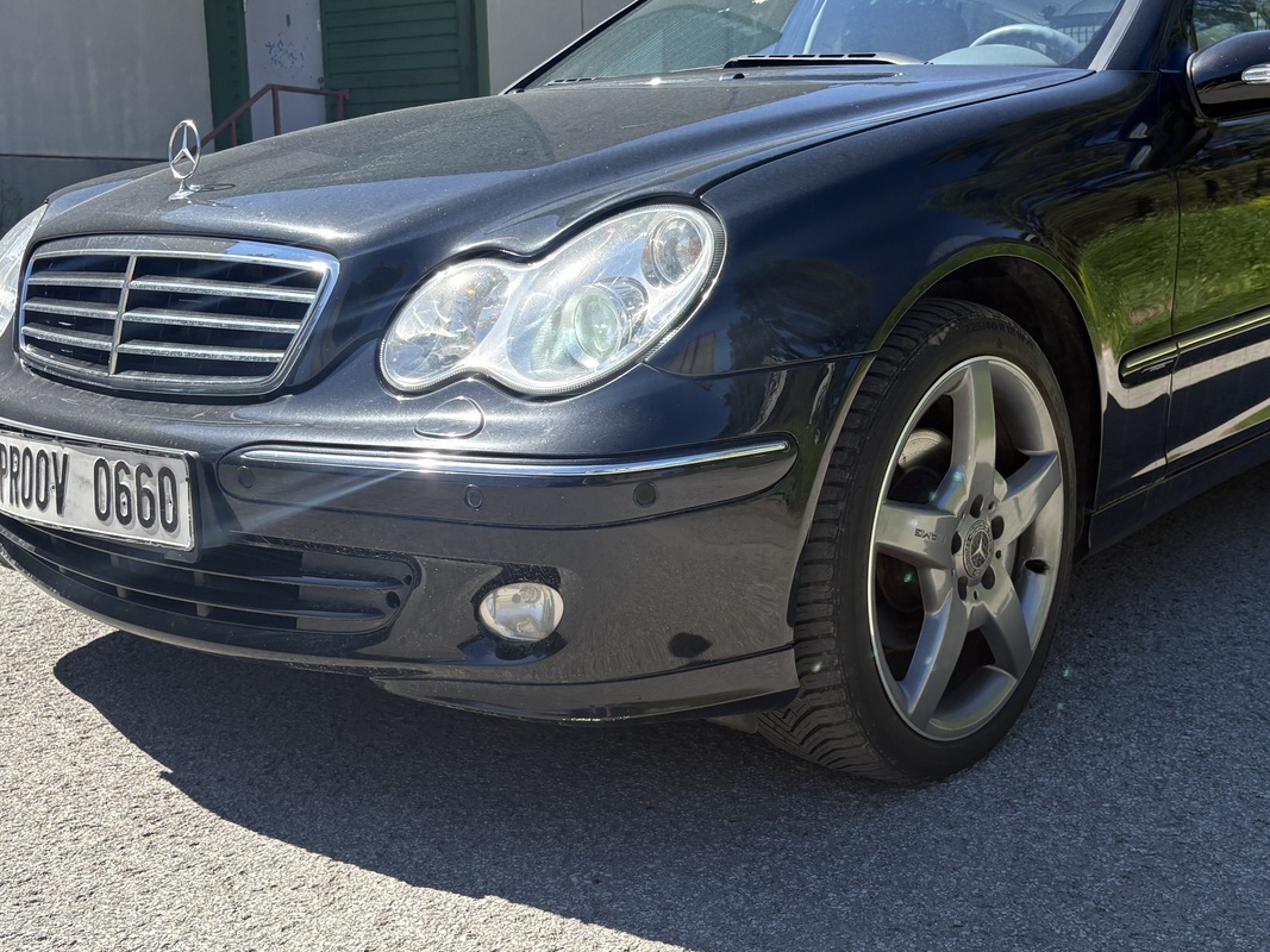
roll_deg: +2.5
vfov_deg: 36.8
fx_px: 1431
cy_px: 450
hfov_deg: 47.8
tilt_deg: -9.1
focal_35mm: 39
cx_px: 696
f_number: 1.6
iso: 64
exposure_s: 1/1799
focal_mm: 5.96
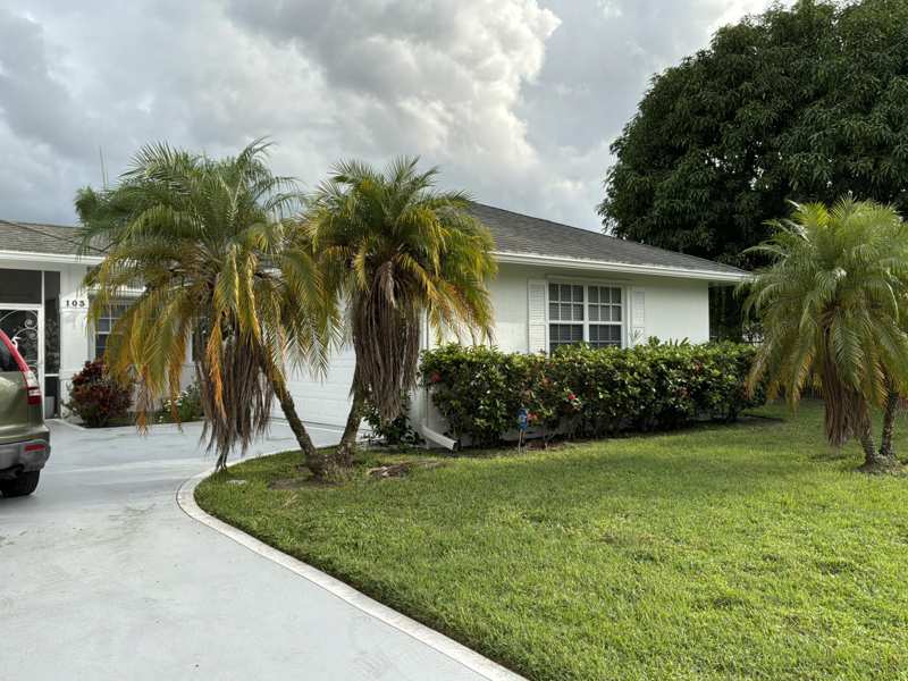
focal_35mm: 28
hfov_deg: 63.4
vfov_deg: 49.7
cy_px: 340
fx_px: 734
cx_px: 454
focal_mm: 3
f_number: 1.8
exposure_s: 1/792
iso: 25
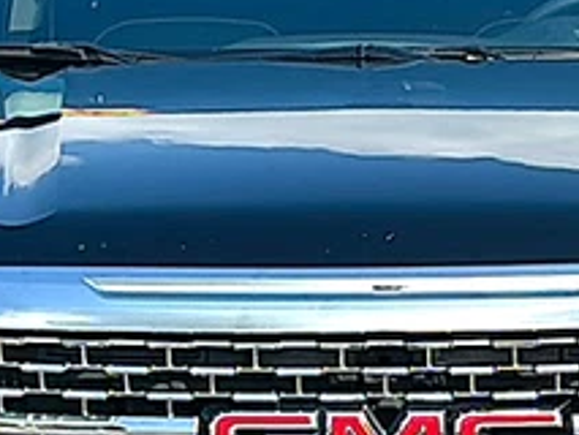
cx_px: 410
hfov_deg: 15.7
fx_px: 2092
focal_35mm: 125
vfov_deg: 11.8
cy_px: 412
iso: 80
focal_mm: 6.86
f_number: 1.78
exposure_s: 1/2674
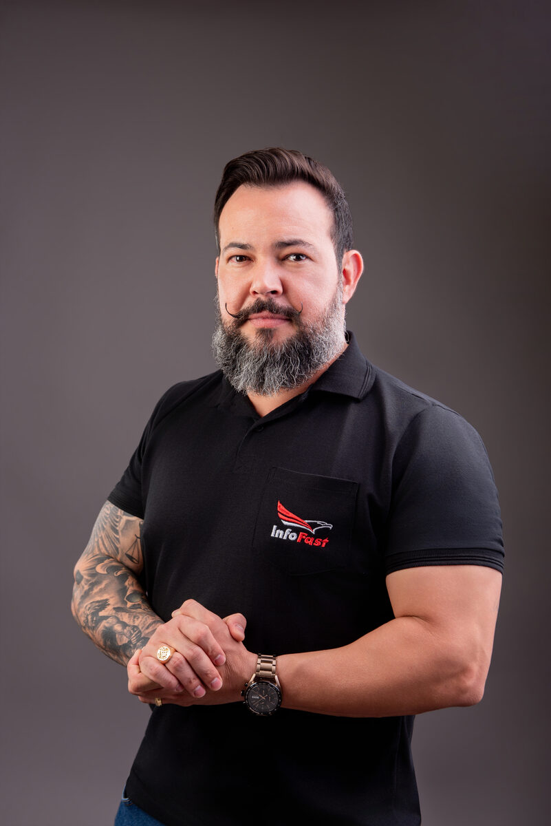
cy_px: 413
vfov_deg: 48.4
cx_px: 276
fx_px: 917
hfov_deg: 33.4
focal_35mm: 40
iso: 100
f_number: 6.3
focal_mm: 40
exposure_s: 1/160
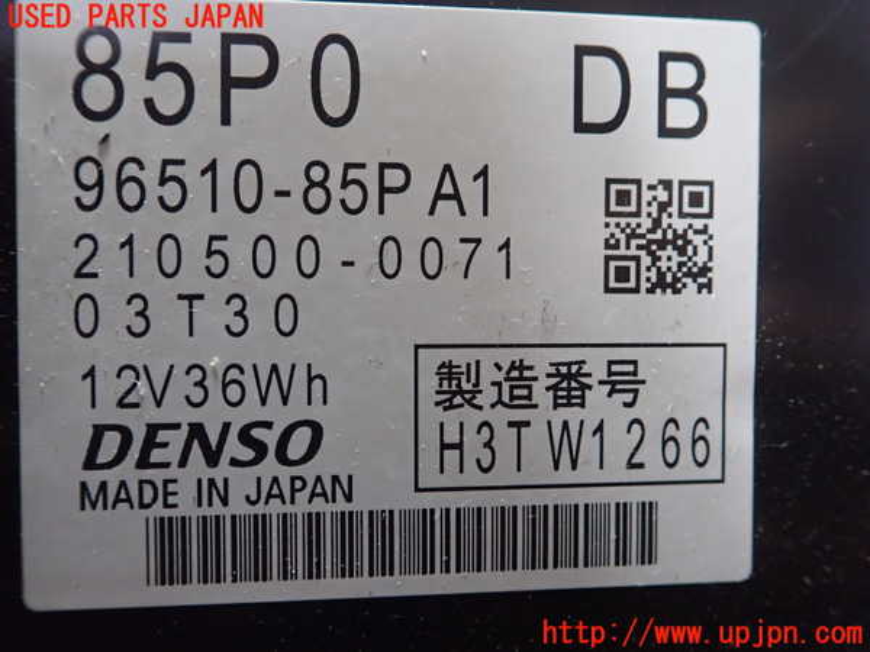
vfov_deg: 46.8
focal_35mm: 30
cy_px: 326
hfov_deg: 60.0
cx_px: 435
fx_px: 754
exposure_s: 1/125
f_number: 2.3
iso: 640
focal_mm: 5.5
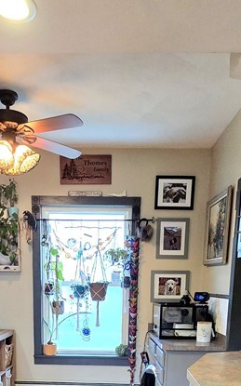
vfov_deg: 49.6
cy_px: 357
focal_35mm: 34
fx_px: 358
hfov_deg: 37.2
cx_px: 105
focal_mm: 2.2
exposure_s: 1/60
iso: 640
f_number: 2.2
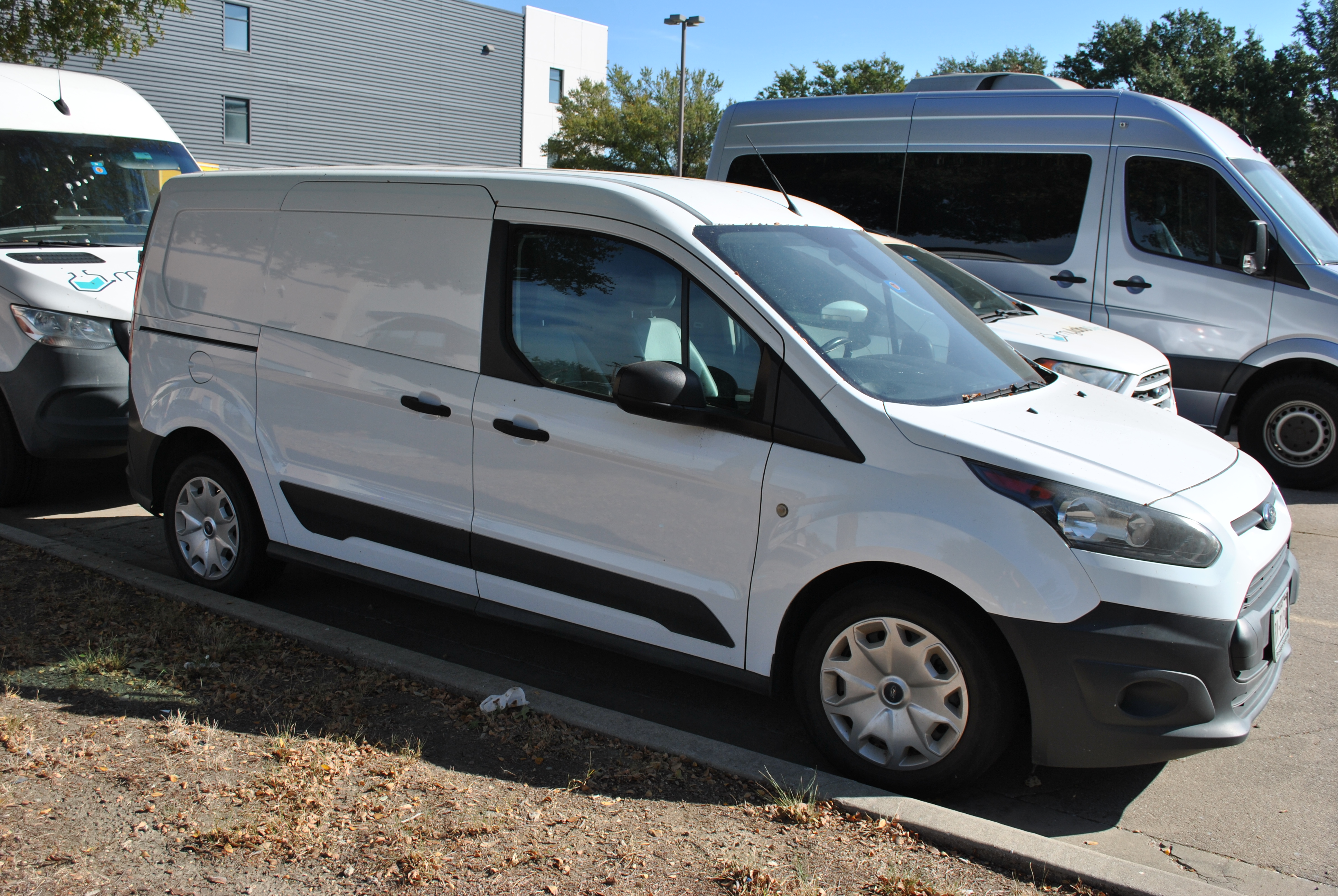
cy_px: 448
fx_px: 1228
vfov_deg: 40.1
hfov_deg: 57.2
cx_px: 669
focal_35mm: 33
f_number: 5.6
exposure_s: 1/400
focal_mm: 22
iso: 100
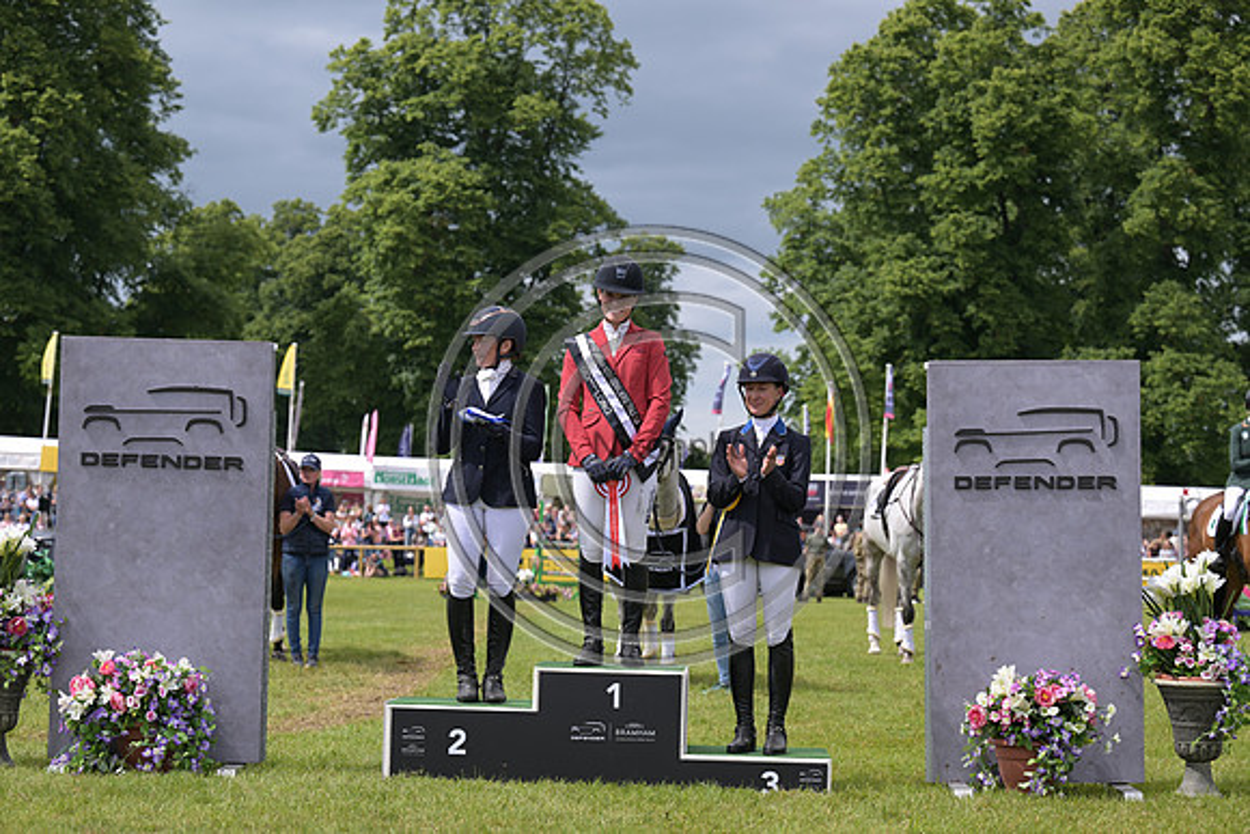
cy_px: 417
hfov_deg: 25.4
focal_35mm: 80
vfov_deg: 17.1
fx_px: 2778
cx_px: 625
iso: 160
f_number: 4.5
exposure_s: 1/1250
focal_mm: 80
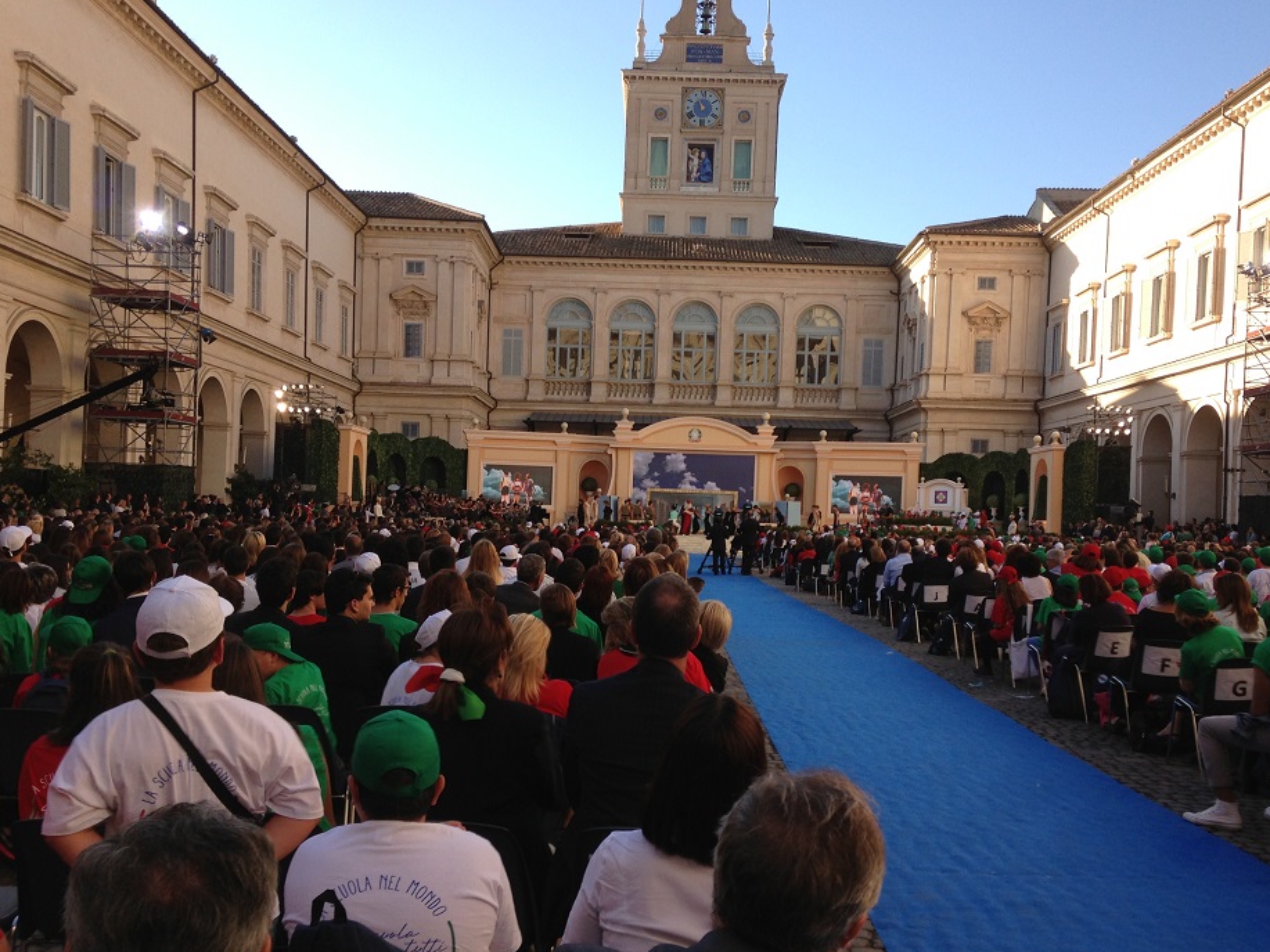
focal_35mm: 36
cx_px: 670
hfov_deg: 51.3
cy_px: 509
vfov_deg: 39.6
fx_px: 1321
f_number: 2.4
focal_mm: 4.13
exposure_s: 1/547
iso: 50
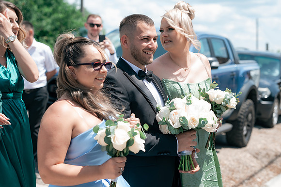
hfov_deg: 23.9
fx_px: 663
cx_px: 140
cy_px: 94
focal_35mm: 85
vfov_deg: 16.1
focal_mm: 85
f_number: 5
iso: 320
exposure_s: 1/1000
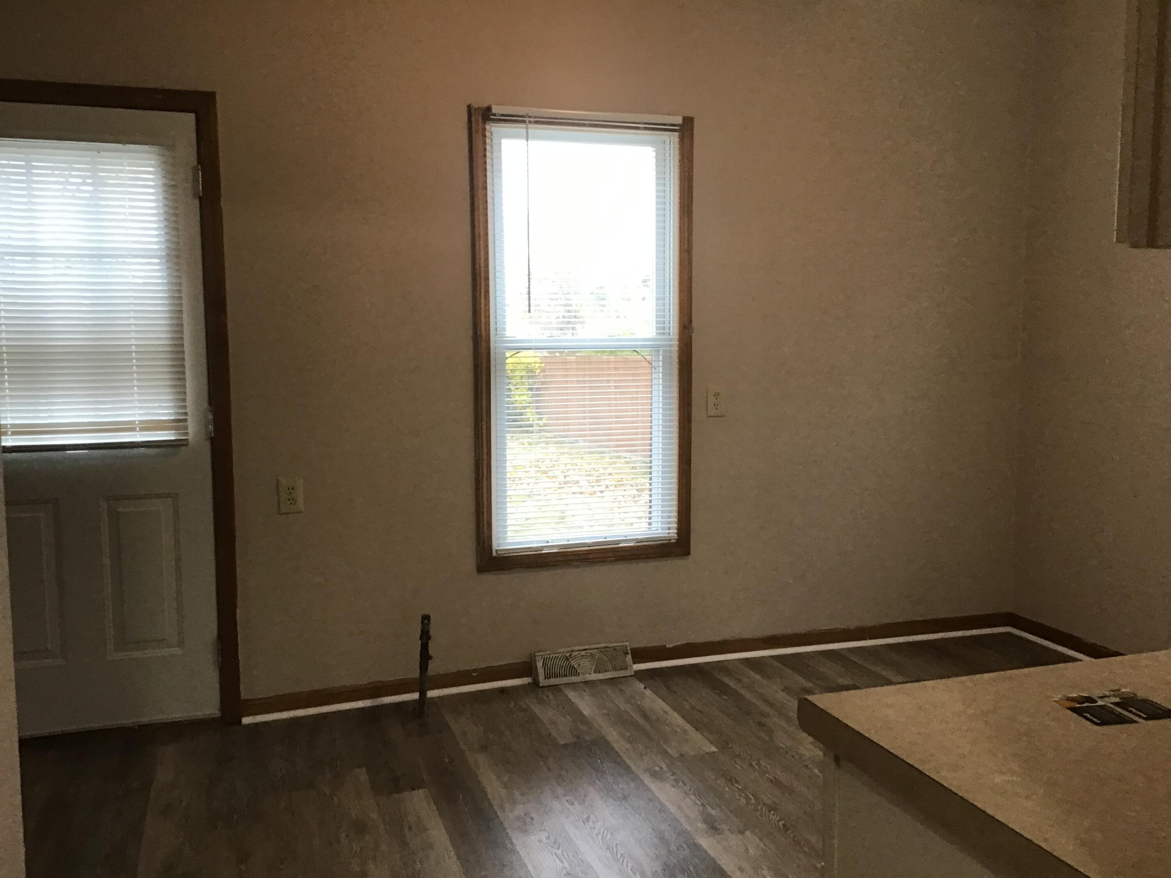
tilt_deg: -3.7
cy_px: 439
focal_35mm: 31
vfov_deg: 45.4
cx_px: 586
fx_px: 1049
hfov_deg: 58.4
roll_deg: -1.6
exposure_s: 1/30
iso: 64
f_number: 2.4
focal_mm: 3.3
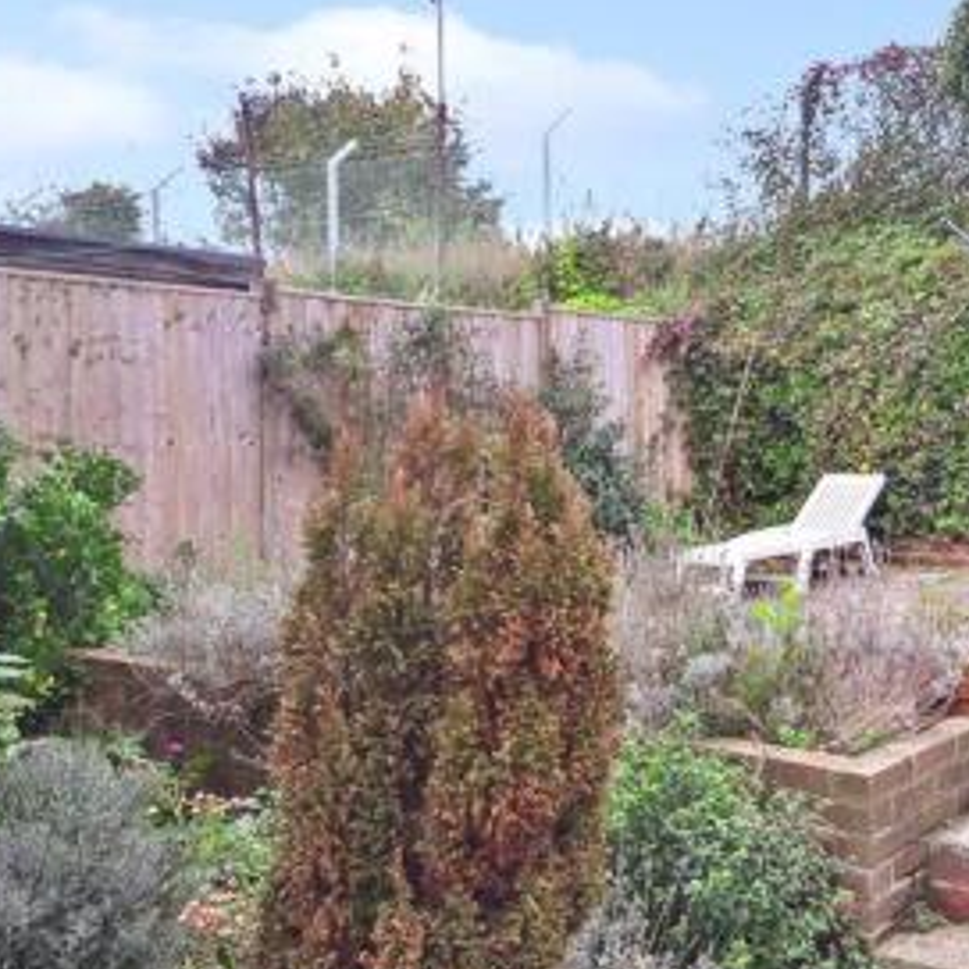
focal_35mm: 43
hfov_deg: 36.5
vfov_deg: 39.1
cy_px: 420
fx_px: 1362
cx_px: 891
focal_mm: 14
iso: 200
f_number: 5
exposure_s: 1/125
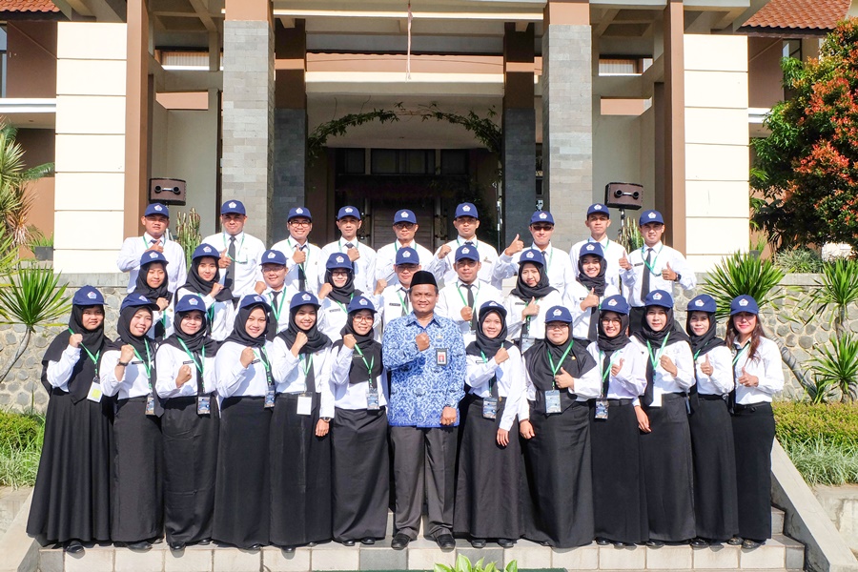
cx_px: 429
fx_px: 858
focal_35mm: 36
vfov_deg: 36.9
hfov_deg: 53.1
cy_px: 286
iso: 800
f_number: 18
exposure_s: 1/350
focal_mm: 24.3
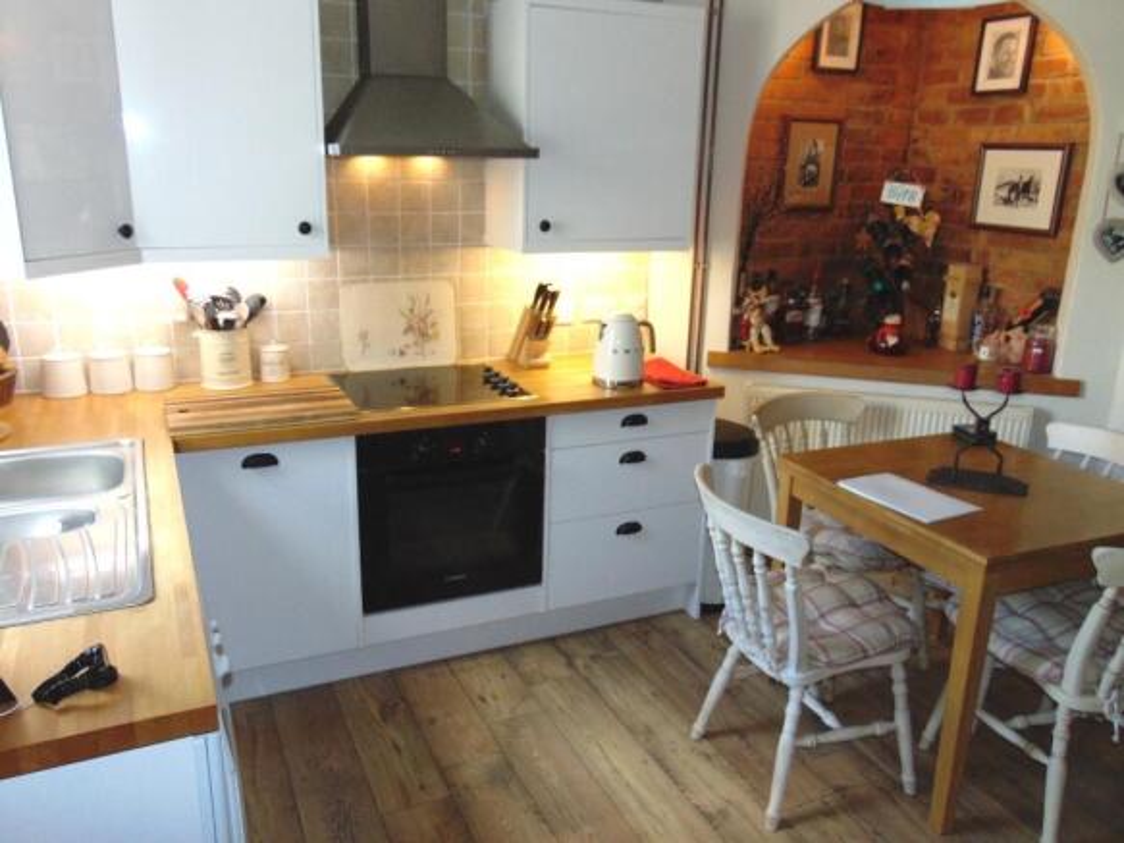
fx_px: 812
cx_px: 562
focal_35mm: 25
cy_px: 422
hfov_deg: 69.4
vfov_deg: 54.9
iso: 200
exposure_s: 1/30
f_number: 3
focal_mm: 4.5
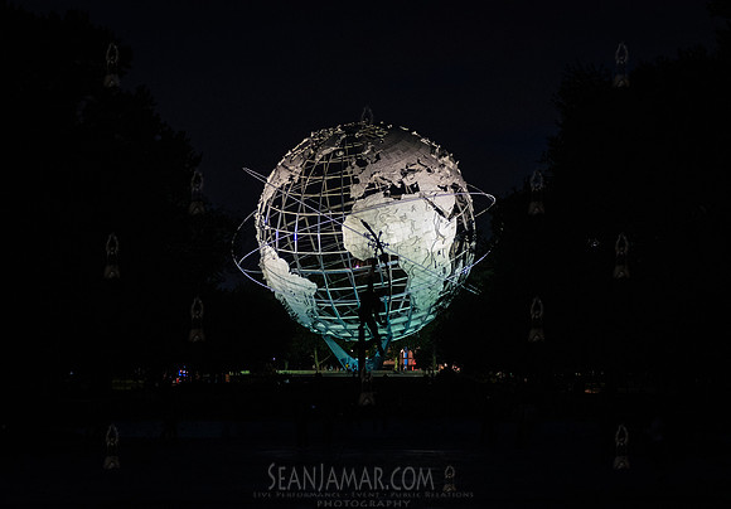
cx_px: 360
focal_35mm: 144
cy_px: 296
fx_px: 2955
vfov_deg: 9.8
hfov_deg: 14.1
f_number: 3.2
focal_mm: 120
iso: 6400
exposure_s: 1/200
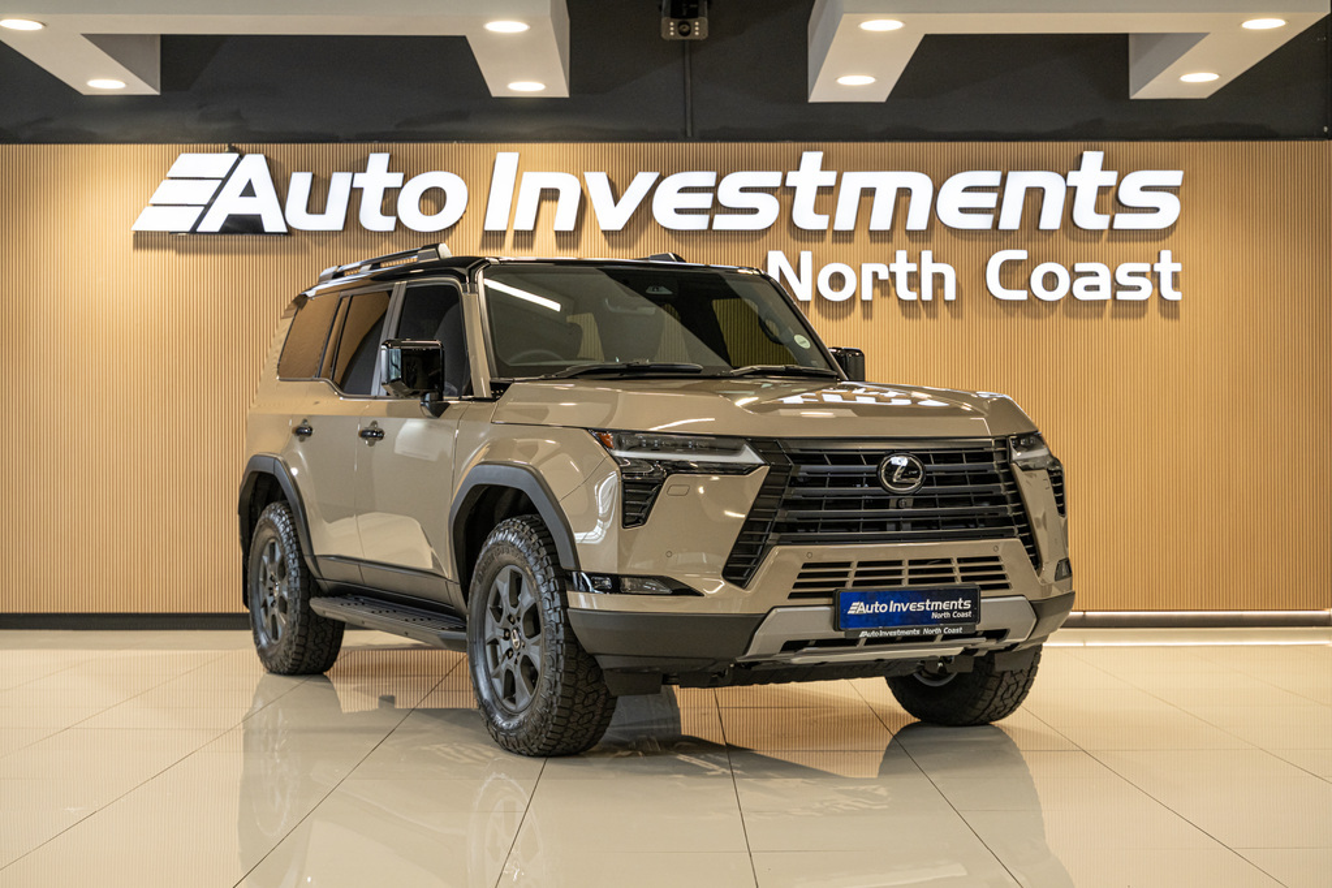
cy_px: 444
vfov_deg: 25.1
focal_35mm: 54
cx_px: 666
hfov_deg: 36.9
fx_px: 1998
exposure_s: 1/125
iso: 800
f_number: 4.5
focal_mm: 54
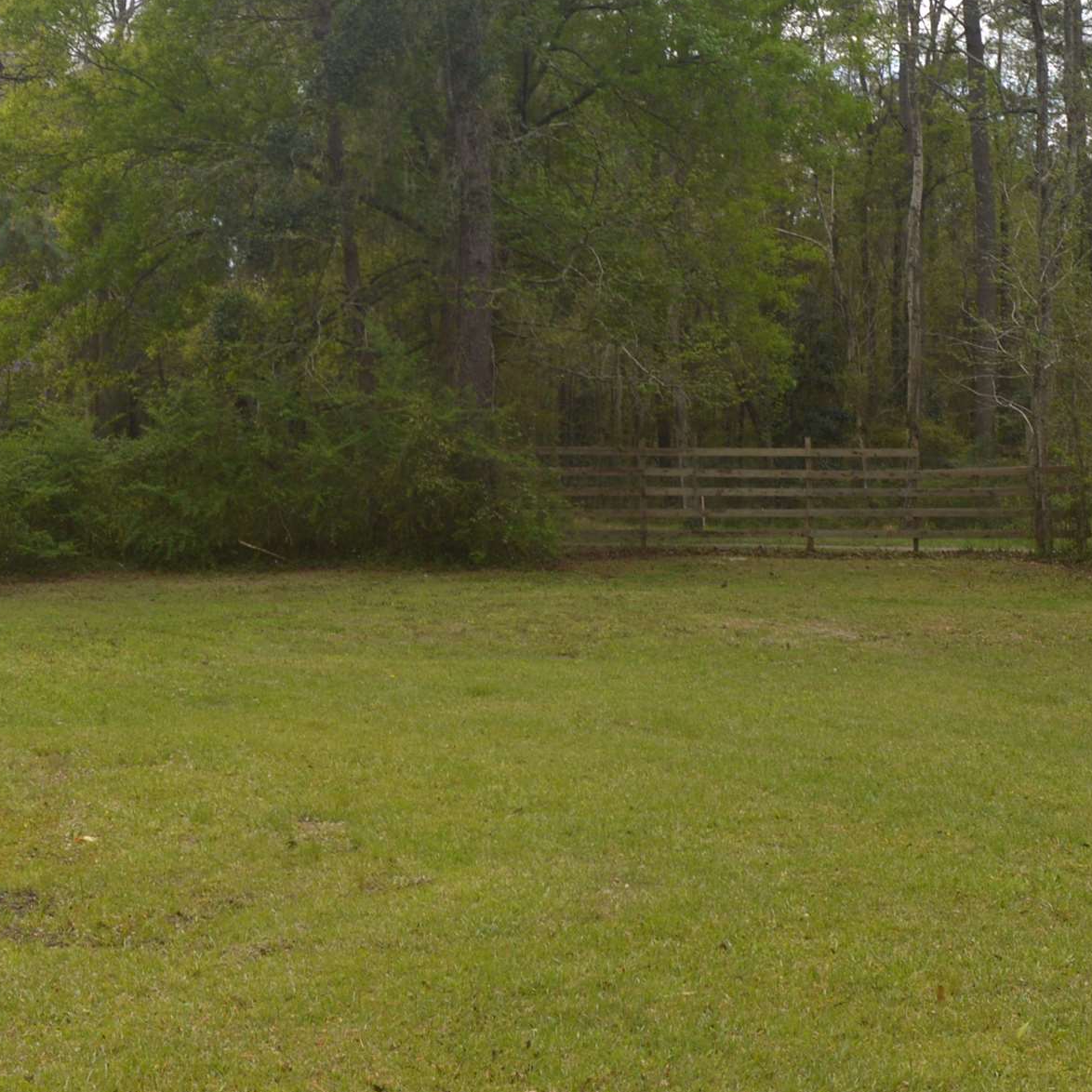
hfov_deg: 28.4
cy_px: 240
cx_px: 372
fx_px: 2141
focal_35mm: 60
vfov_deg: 28.1
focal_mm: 18
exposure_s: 1/200
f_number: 6.3
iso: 100
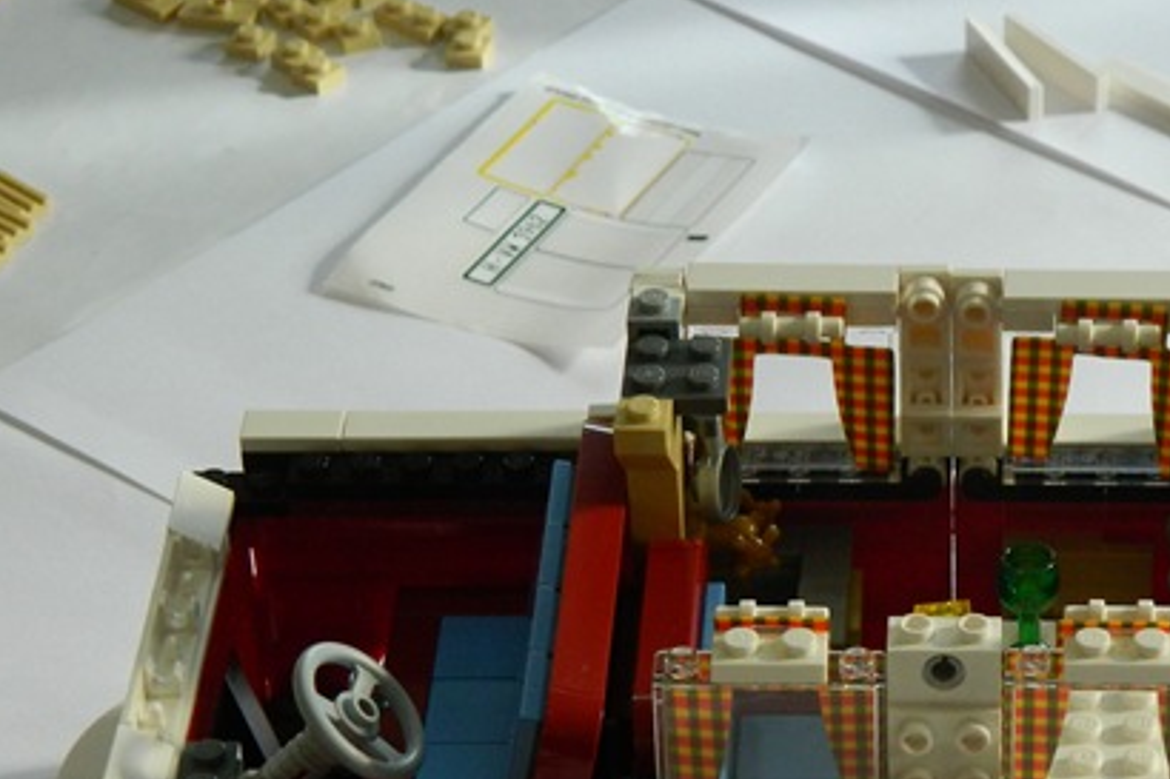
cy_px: 742
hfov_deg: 14.4
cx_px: 947
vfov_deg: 9.6
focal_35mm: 142
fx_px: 4613
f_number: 4
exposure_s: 1/60
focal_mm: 12.6
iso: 180
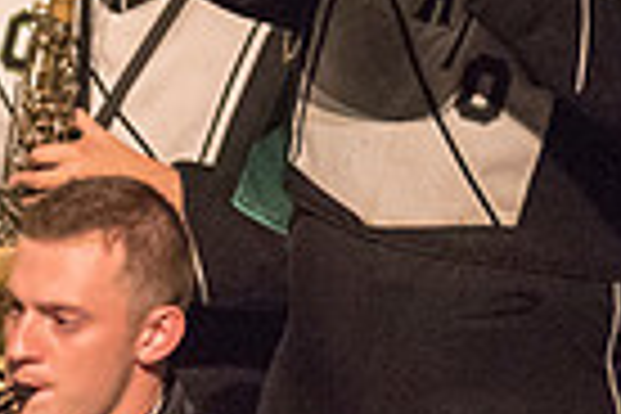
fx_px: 21768
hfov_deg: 1.6
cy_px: 196
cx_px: -508
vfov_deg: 1.1
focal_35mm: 1262
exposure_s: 1/500
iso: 4000
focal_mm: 300
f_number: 2.8
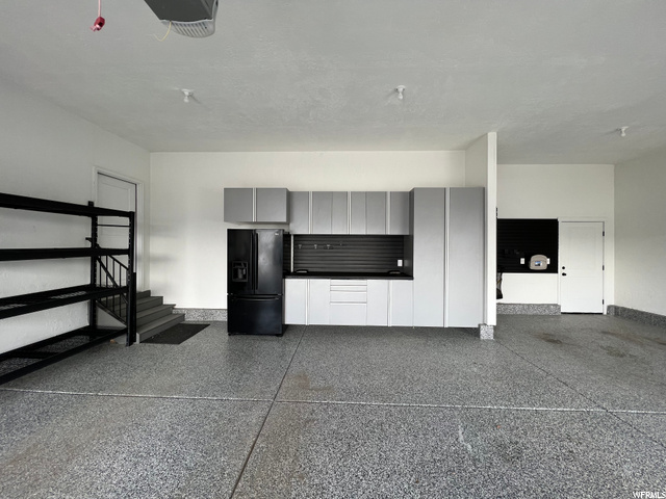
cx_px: 333
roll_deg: -0.5
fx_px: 250
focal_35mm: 13
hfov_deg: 106.2
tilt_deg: -0.1
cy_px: 250
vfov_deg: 89.9
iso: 40
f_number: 1.8
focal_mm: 1.57
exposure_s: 1/99
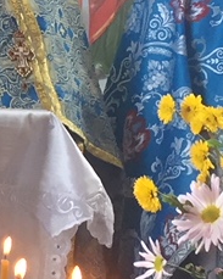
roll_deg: -4.4
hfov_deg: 7.2
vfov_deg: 9.5
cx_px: -317
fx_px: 1668
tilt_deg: -1.1
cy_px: 2
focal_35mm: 202
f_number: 2.2
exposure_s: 1/33
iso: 40
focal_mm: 4.15
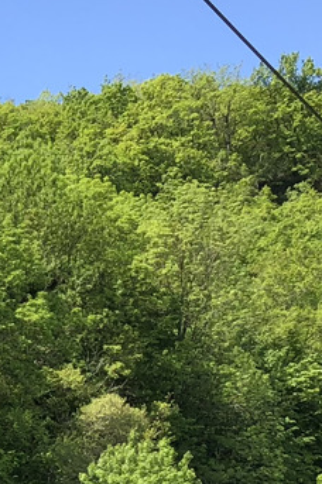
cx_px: -537
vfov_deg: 14.3
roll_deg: -0.8
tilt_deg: +4.9
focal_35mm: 136
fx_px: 1828
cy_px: 691
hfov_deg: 8.8
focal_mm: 4
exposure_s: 1/676
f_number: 1.8
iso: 20
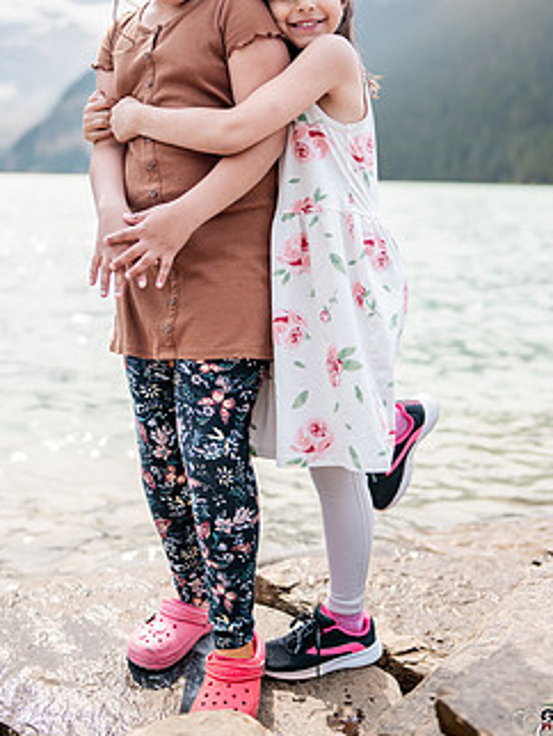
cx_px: 292
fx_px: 1000
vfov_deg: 39.8
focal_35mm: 47
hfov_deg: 30.9
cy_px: 233
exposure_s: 1/4000
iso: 200
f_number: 2
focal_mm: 35
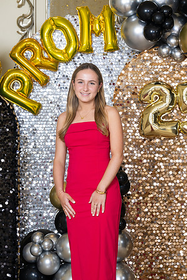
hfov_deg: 8.1
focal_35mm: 170
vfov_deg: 12.1
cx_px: 94
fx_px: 1324
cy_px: 140
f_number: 8
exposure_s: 1/100
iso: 320
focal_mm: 170
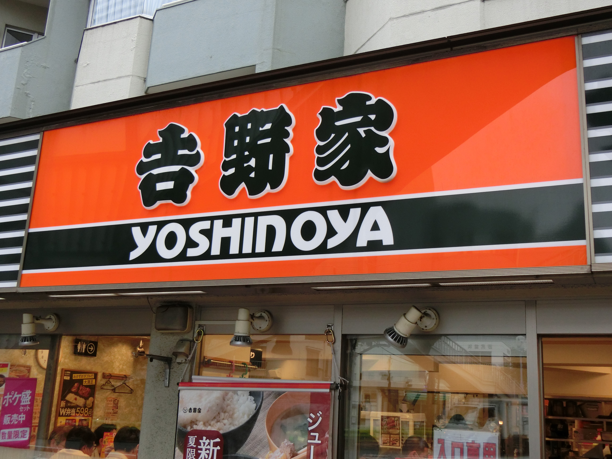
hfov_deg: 47.9
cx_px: 306
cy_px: 230
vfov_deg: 36.8
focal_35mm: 39
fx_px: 690
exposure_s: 1/125
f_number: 4.1
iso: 160
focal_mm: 6.9
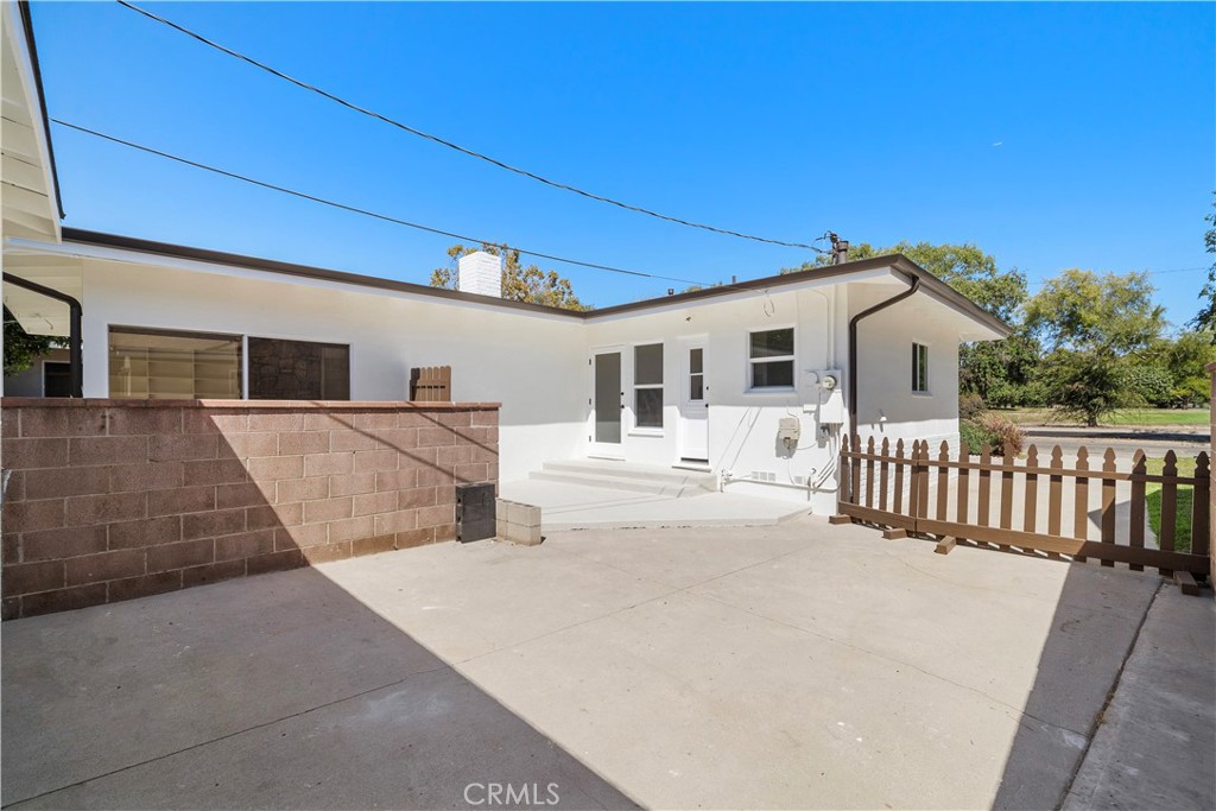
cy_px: 406
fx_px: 473
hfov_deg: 104.2
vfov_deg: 81.2
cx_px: 608
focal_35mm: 14
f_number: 8
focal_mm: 14
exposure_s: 1/2000
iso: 500
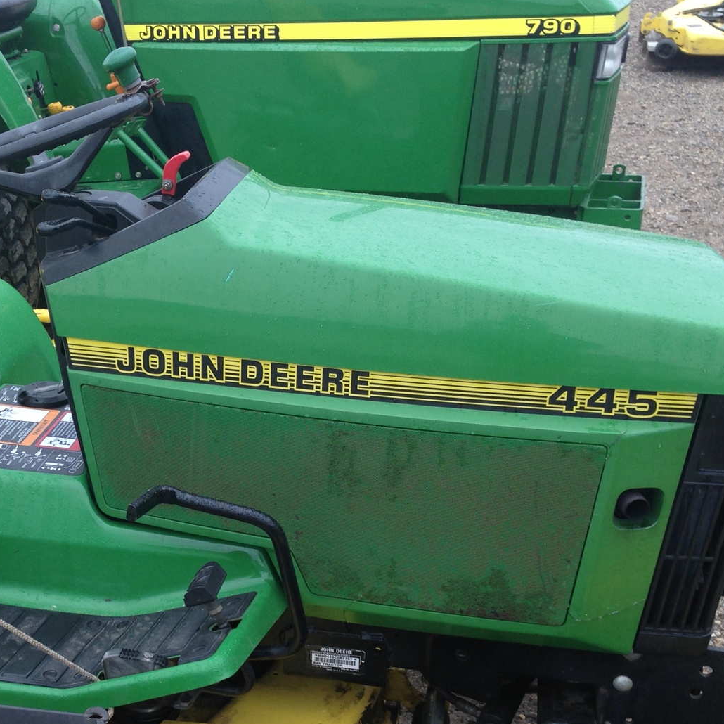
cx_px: 148
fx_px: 1372
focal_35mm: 58
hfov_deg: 28.9
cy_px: 470
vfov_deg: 29.4
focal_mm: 4.12
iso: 50
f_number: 2.4
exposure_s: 1/138
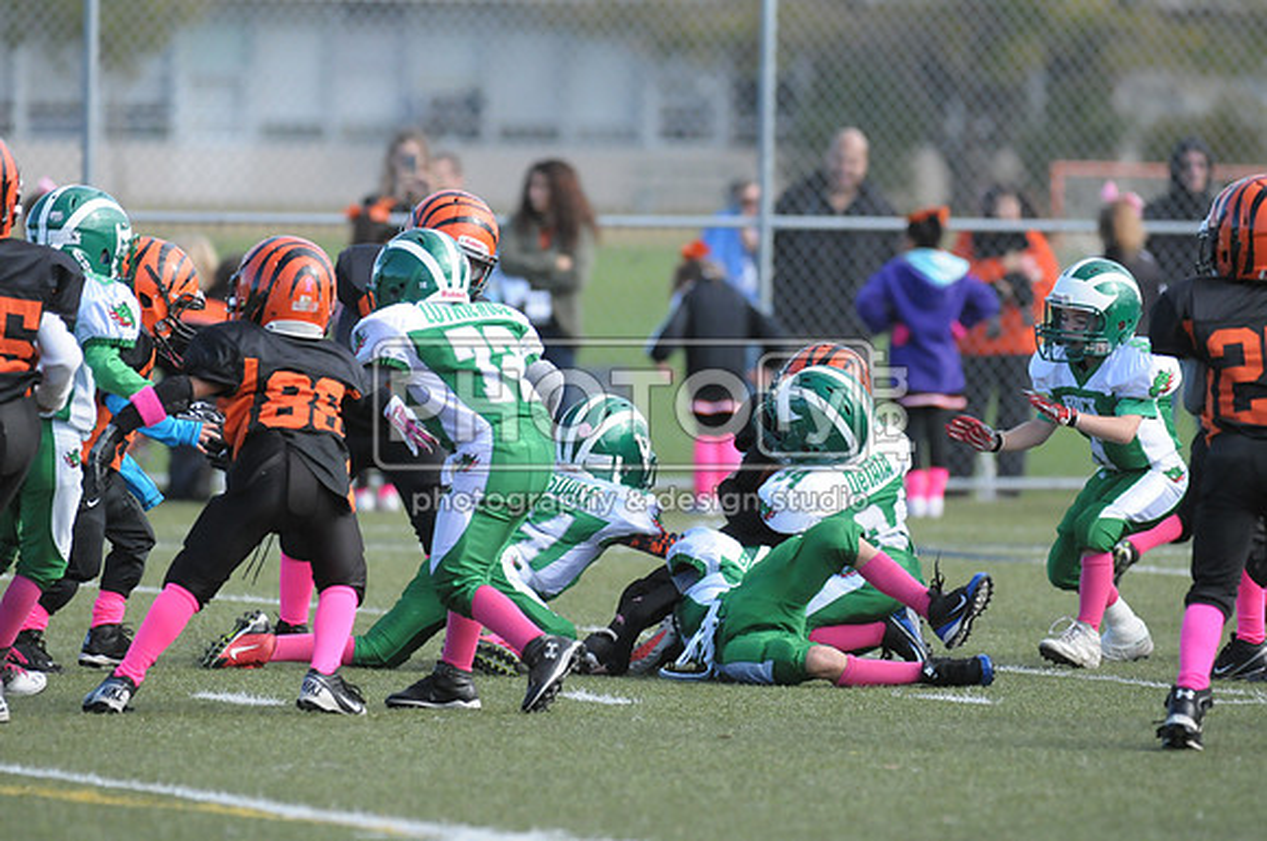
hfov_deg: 5.1
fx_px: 14234
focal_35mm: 405
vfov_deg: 3.4
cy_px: 420
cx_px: 634
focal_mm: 270
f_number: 4
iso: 1600
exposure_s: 1/4000
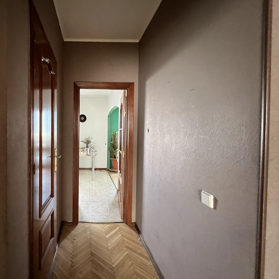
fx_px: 146
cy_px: 137
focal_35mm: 16
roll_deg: -0.4
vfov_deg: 87.4
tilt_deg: -0.9
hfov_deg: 83.6
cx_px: 87
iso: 640
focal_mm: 1.57
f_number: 1.8
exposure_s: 1/60
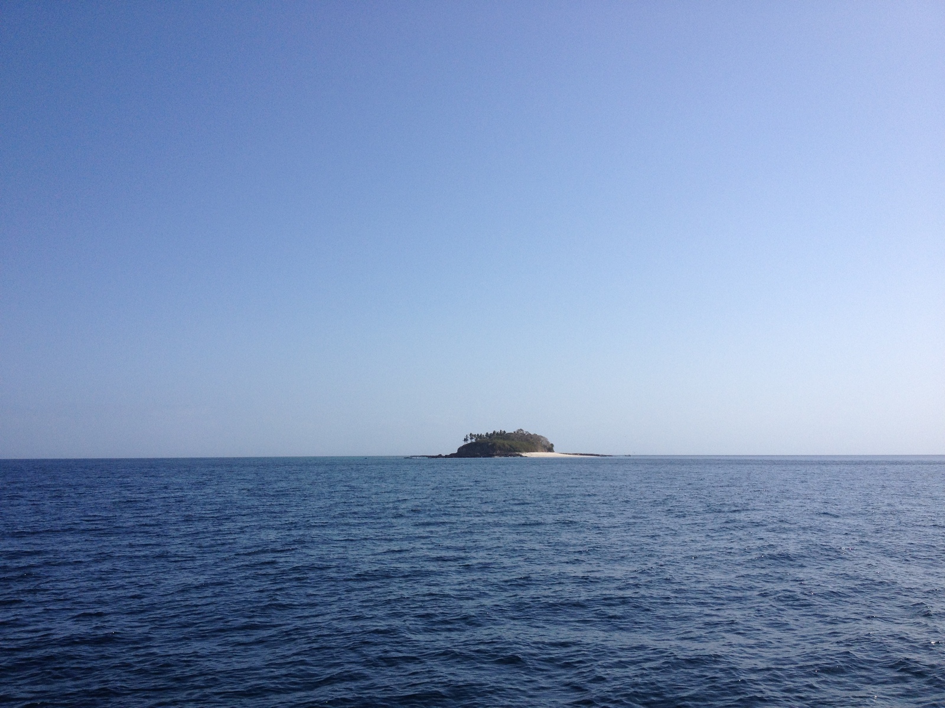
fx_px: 955
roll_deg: +0.1
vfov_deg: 40.7
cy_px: 354
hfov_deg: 52.6
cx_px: 472
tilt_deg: +3.2
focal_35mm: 35
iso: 50
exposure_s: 1/3460
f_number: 2.4
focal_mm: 4.28
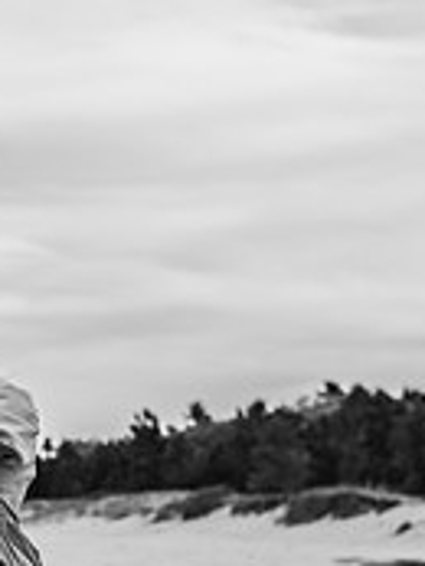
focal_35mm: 145
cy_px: 510
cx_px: -29
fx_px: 2371
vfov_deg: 13.5
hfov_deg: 10.1
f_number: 2.8
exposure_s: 1/1600
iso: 200
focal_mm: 58
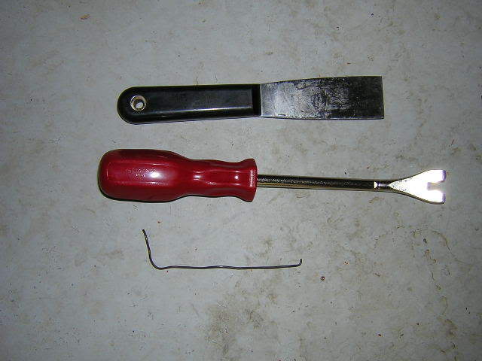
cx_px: 241
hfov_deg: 51.4
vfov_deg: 39.7
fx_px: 501
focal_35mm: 36
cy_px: 180
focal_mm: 4.7
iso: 100
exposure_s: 1/60.1
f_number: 5.2
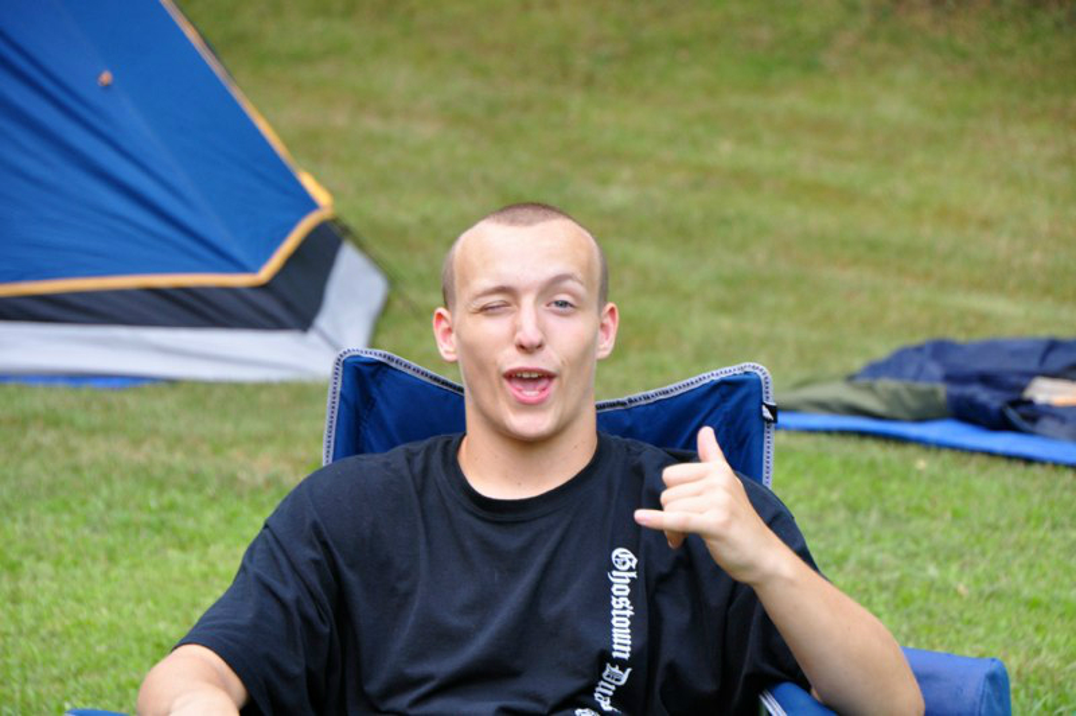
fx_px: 5375
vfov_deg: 7.6
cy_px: 358
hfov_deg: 11.4
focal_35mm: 180
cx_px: 538
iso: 250
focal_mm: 120
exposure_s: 1/30
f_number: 6
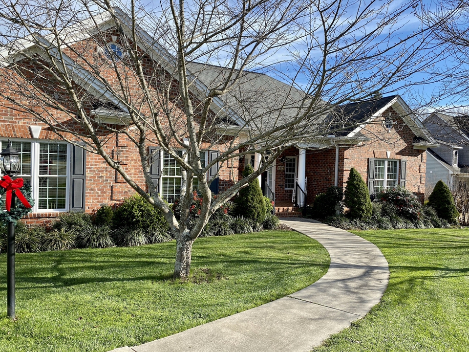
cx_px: 234
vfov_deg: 53.1
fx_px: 352
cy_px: 176
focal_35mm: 26
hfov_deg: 67.3
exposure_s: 1/1362
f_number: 1.8
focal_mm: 4.25
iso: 32
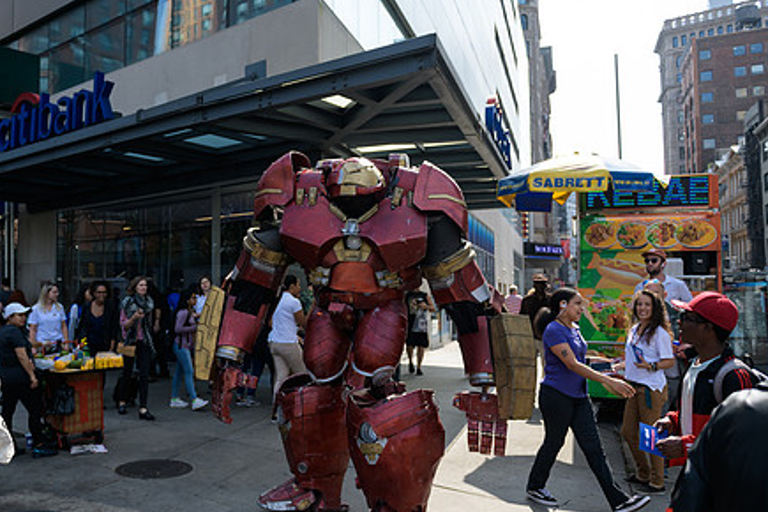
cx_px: 279
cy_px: 259
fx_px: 683
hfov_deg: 57.8
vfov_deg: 41.1
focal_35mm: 32
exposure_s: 1/2000
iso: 200
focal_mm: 24
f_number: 3.2
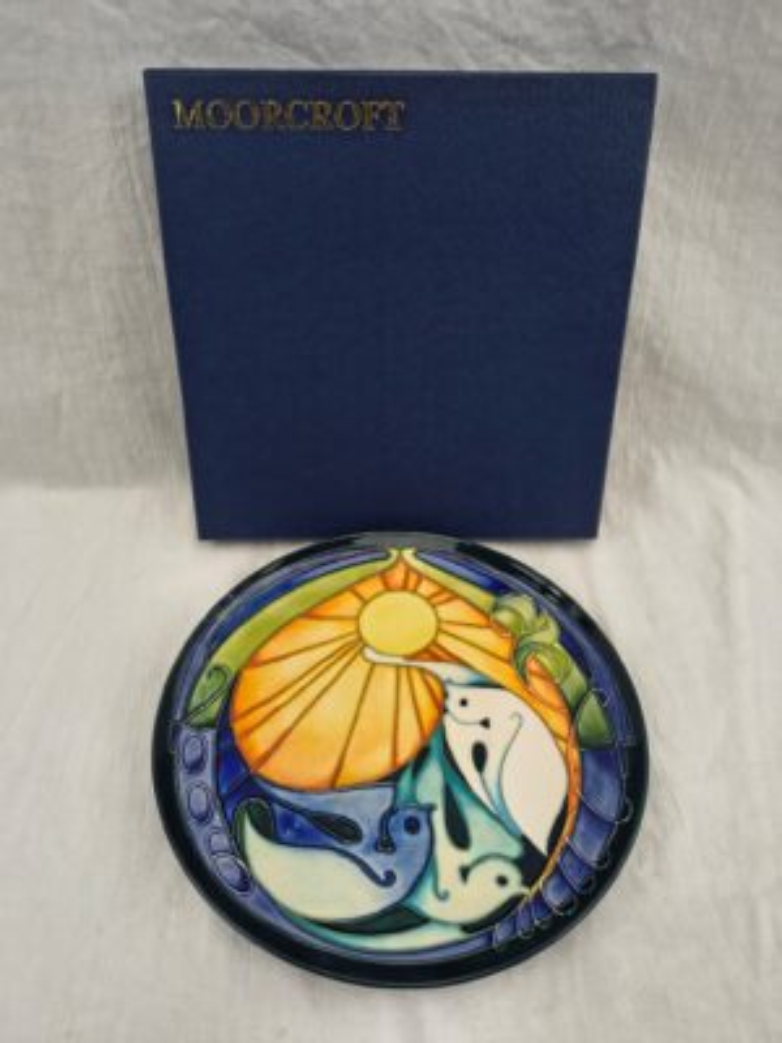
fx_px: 723
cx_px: 391
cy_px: 522
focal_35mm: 24
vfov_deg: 71.6
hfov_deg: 56.8
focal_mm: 5.56
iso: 104
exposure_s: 1/100
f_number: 1.8
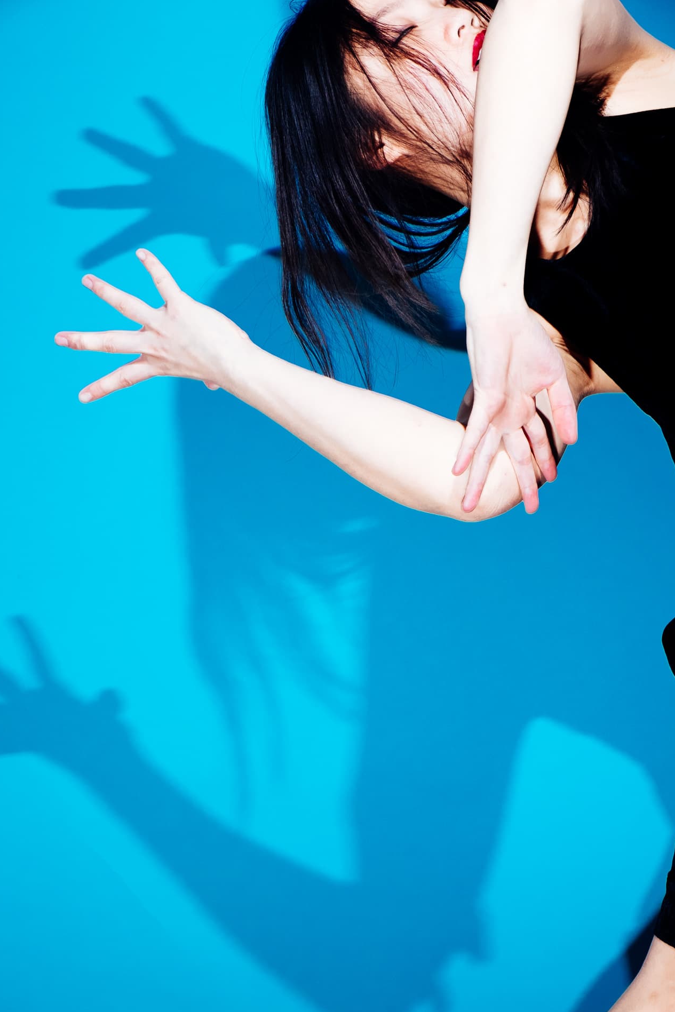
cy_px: 511
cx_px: 336
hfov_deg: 16.3
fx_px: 2362
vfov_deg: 24.2
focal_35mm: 84
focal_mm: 55
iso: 800
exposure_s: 1/180
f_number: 10
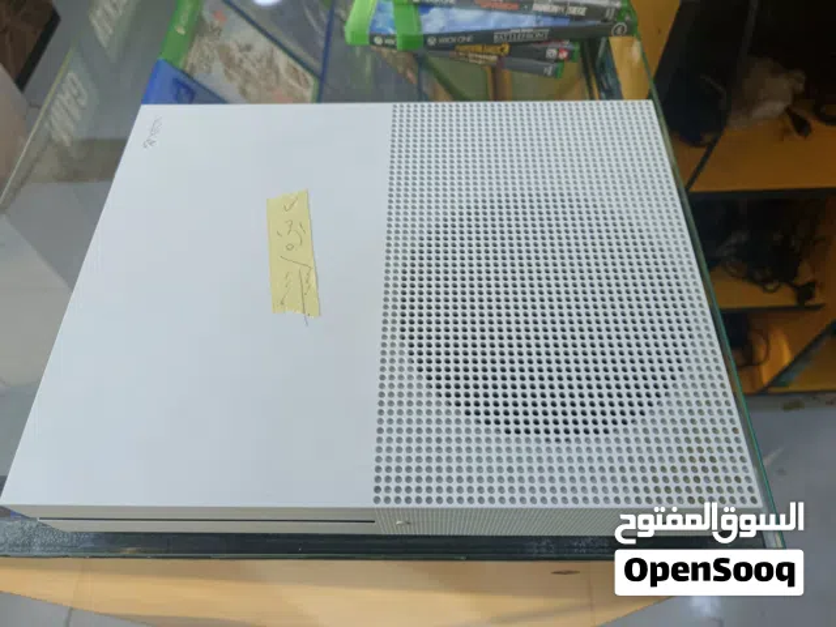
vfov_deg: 56.8
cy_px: 314
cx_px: 418
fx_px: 580
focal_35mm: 24
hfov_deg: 71.6
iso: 232
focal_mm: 5.89
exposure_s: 1/100
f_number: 1.89
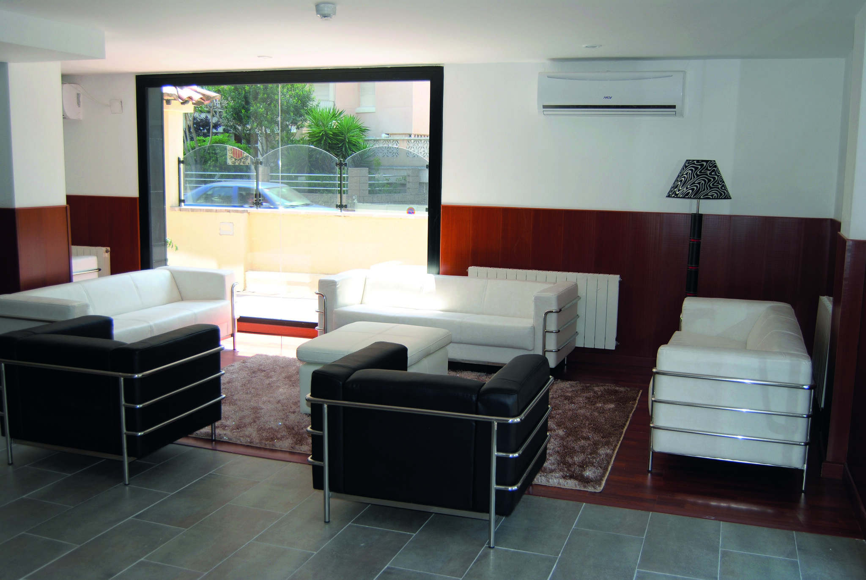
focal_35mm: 34
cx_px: 433
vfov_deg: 38.5
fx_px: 831
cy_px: 290
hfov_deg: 55.0
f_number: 3.8
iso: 100
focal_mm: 23
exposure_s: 1/125
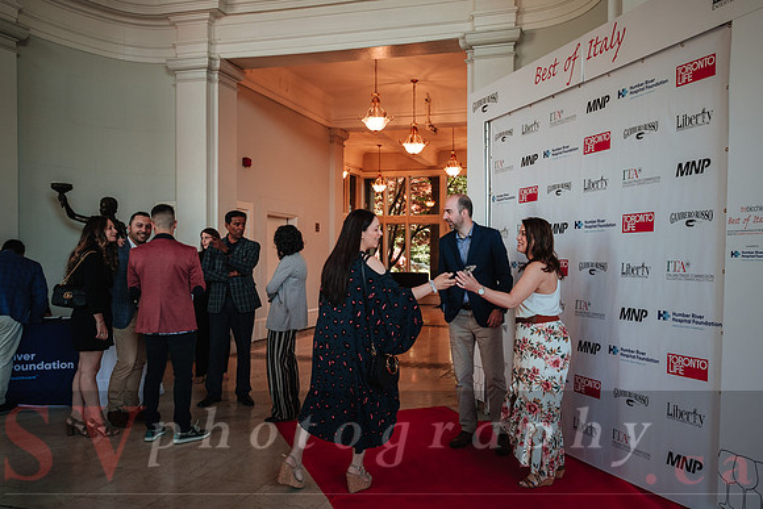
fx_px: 585
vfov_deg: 47.0
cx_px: 421
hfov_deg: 66.1
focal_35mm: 28
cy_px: 279
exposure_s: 1/60
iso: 800
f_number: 4
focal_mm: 16.6
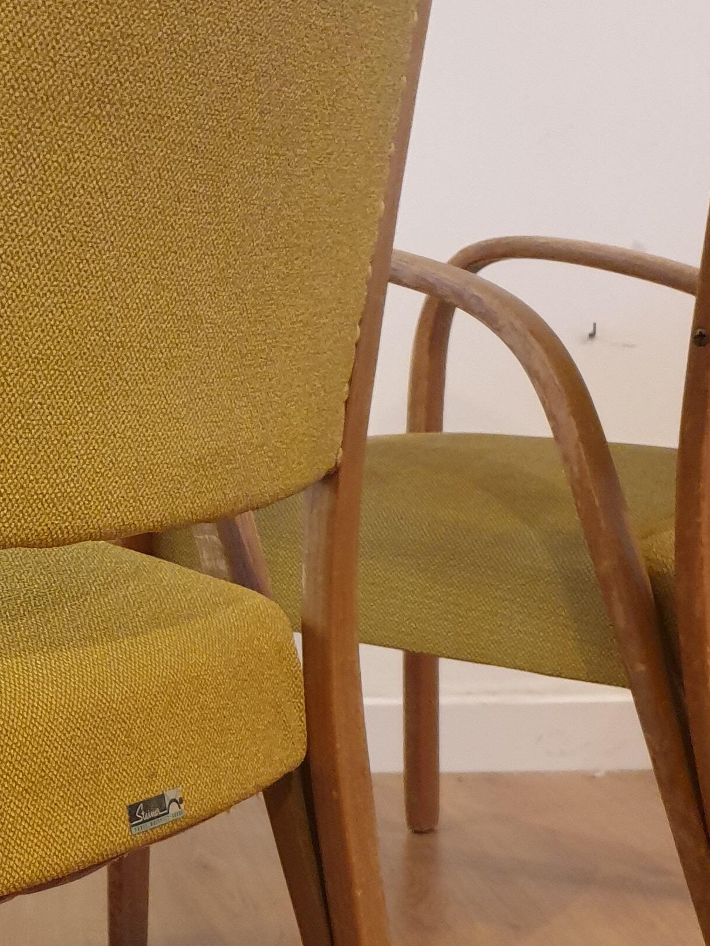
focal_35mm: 65
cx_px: -35
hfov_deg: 21.6
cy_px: 632
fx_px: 1777
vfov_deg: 29.6
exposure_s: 1/20
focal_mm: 4.3
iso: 250
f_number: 1.5
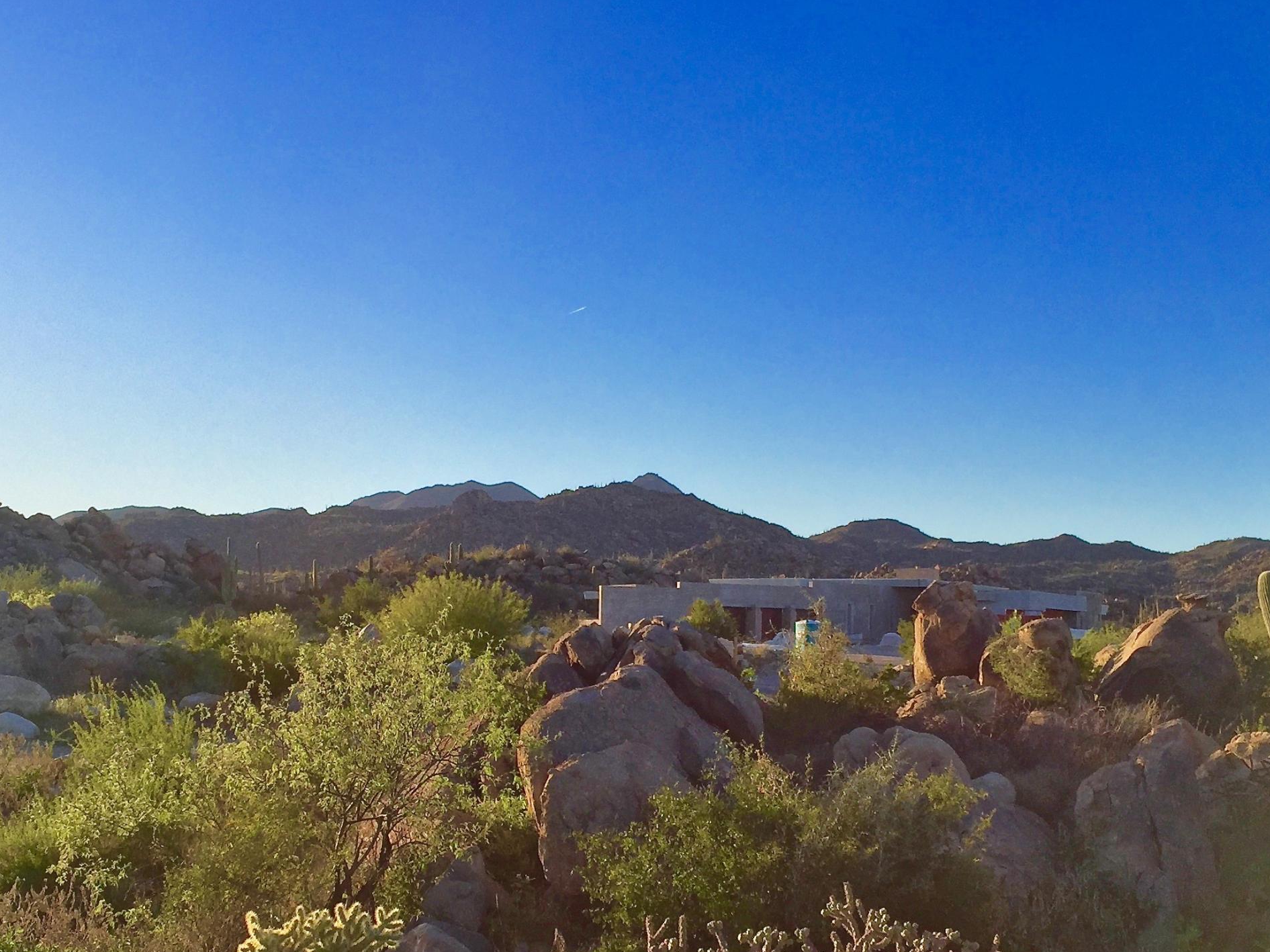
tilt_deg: +1.0
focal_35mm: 46
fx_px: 1688
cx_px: 587
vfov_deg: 31.3
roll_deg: -1.3
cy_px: 625
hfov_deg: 41.2
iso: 32
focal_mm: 4.15
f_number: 2.2
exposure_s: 1/1721
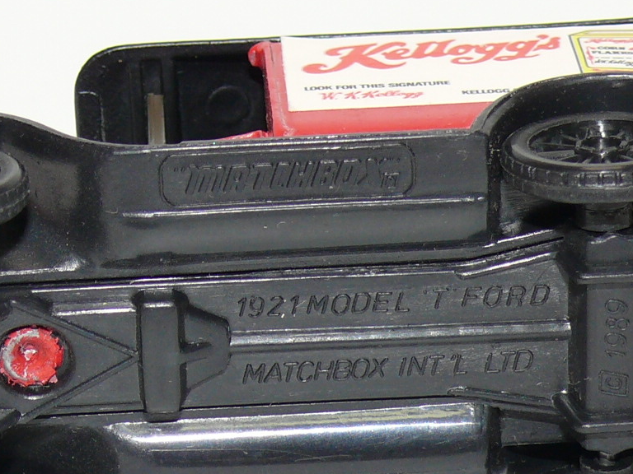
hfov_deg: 10.0
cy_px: 244
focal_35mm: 198
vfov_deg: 7.5
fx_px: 3621
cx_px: 307
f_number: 4
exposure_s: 1/30
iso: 100
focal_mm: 12.9
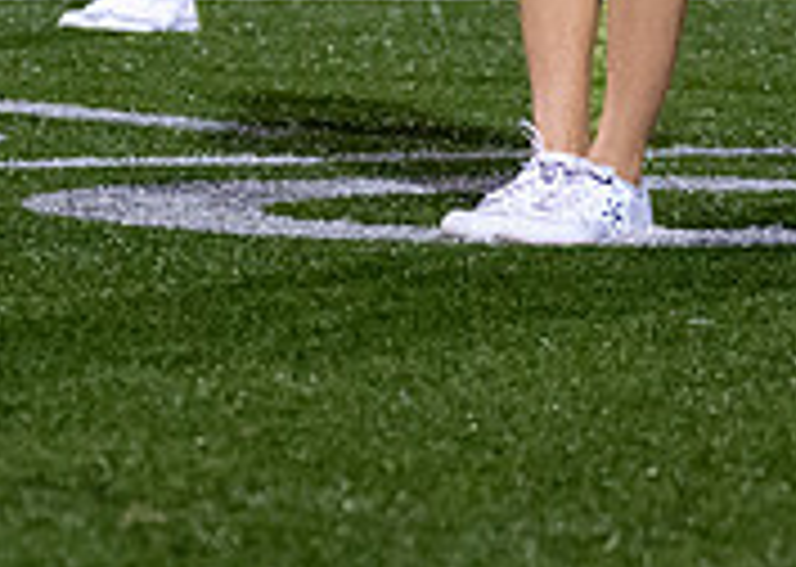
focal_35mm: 391
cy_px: -477
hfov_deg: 5.1
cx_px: -277
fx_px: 8829
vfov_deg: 3.6
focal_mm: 70
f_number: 2.8
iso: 2500
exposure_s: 1/1000
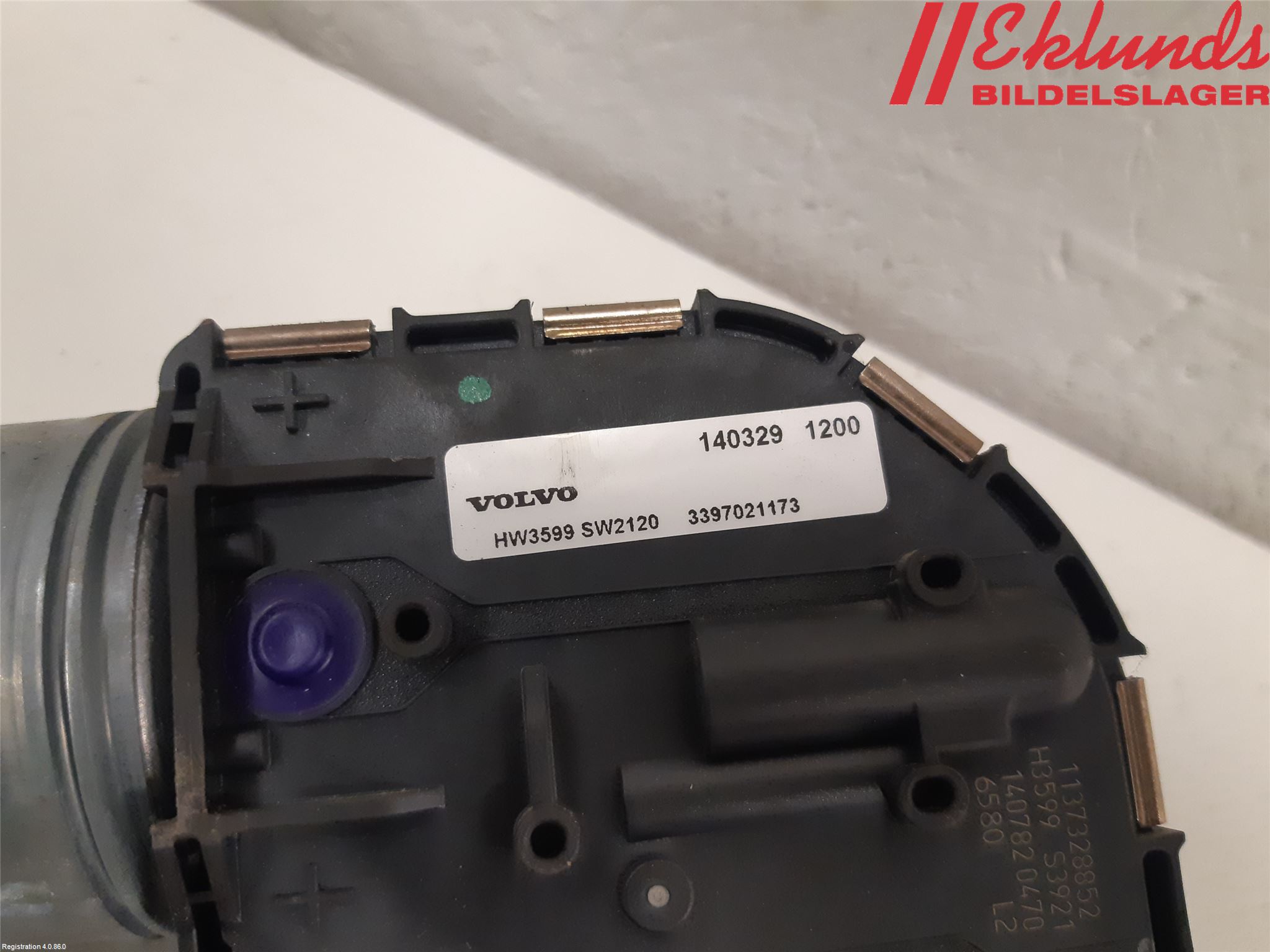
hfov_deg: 67.3
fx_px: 954
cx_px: 635
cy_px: 476
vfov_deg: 53.1
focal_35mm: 26
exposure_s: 1/50
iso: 250
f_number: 1.7
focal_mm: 3.93
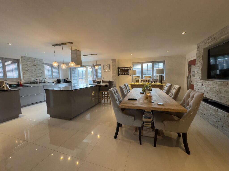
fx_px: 93
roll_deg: +1.2
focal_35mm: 14
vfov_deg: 85.7
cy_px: 86
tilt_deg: -5.7
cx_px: 114
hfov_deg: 102.1
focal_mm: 2.22
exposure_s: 1/100
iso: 250
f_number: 2.2
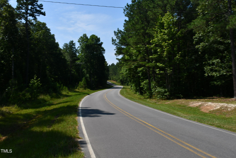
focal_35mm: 36
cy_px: 79
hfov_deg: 53.1
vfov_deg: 37.0
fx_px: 236
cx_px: 118
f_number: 9.5
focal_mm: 18
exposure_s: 1/250
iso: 100
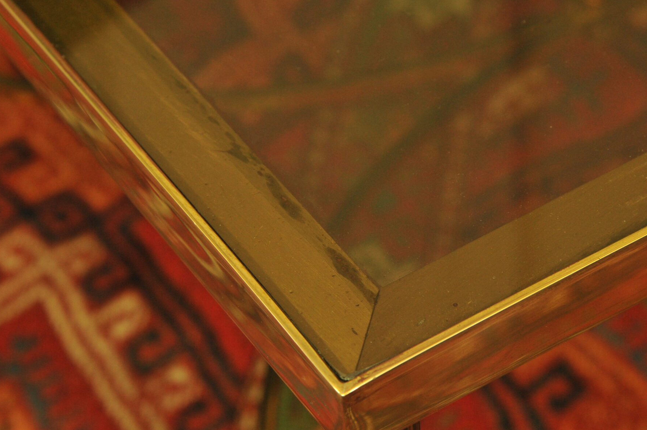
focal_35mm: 173
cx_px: 383
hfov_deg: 11.9
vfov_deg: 7.9
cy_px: 182
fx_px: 3107
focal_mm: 120
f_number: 9
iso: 2000
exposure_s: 1/30
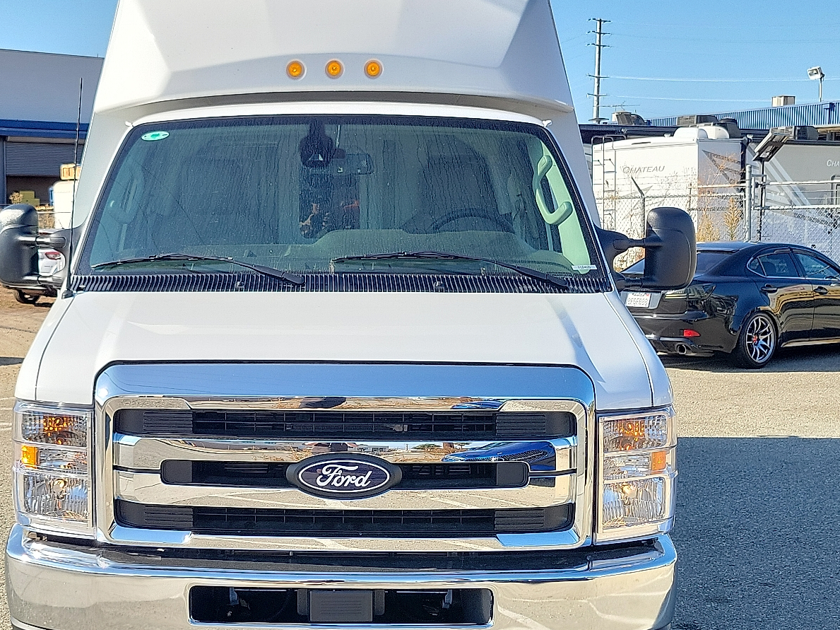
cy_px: 354
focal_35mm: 35
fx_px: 849
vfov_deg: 40.6
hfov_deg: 52.2
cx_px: 321
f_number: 1.8
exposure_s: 1/769
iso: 50
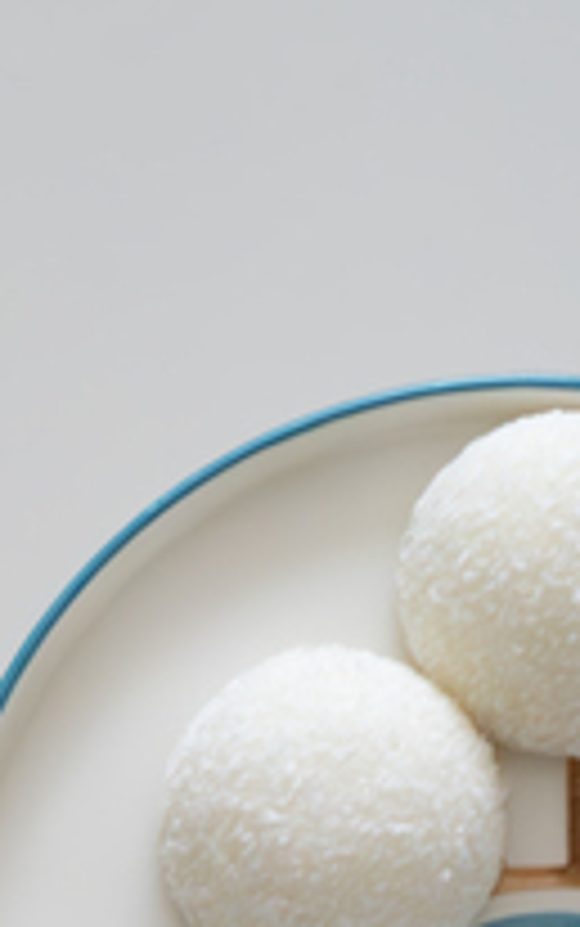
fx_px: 6036
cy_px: 2045
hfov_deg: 5.5
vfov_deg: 8.2
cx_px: -274
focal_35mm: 239
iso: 6400
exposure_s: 1/250
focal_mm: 43
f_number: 4.5
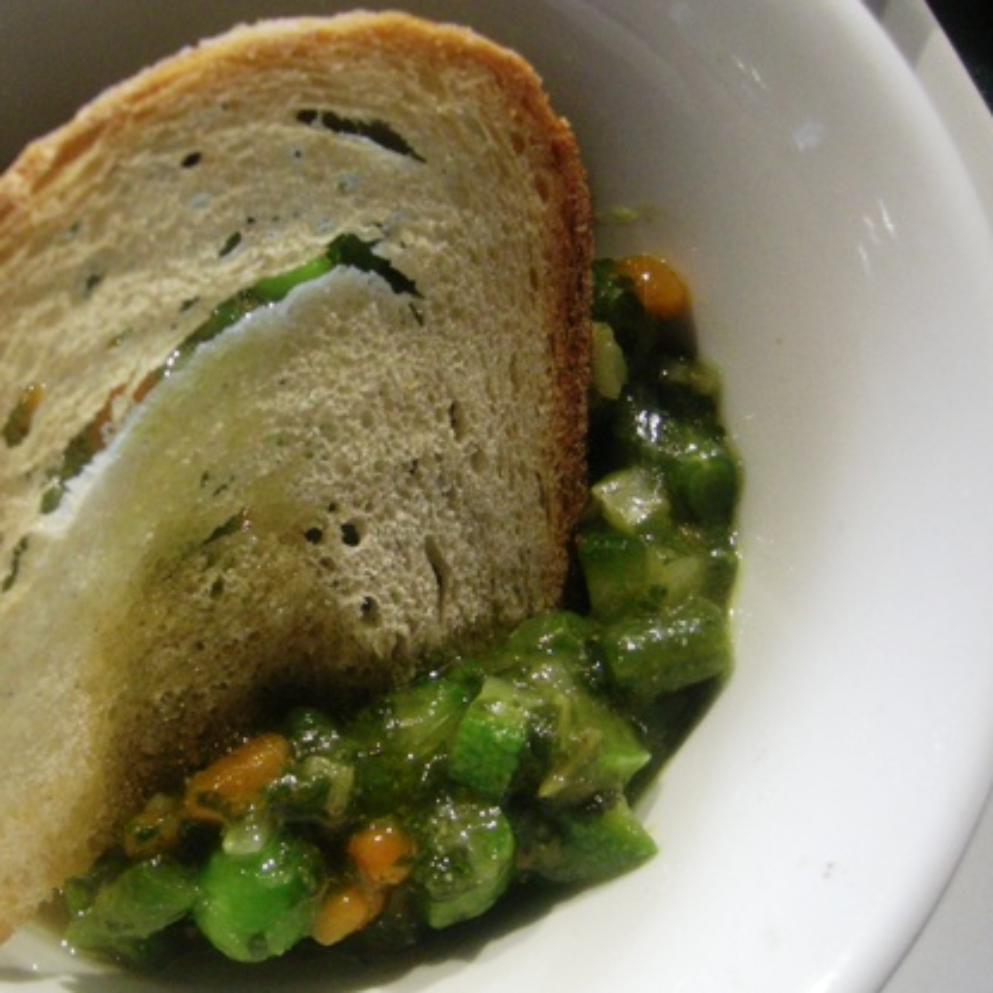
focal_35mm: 49
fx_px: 1590
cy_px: 539
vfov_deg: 34.7
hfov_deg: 34.2
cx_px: 296
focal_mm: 7.5
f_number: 2.7
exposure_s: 1/125
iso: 488
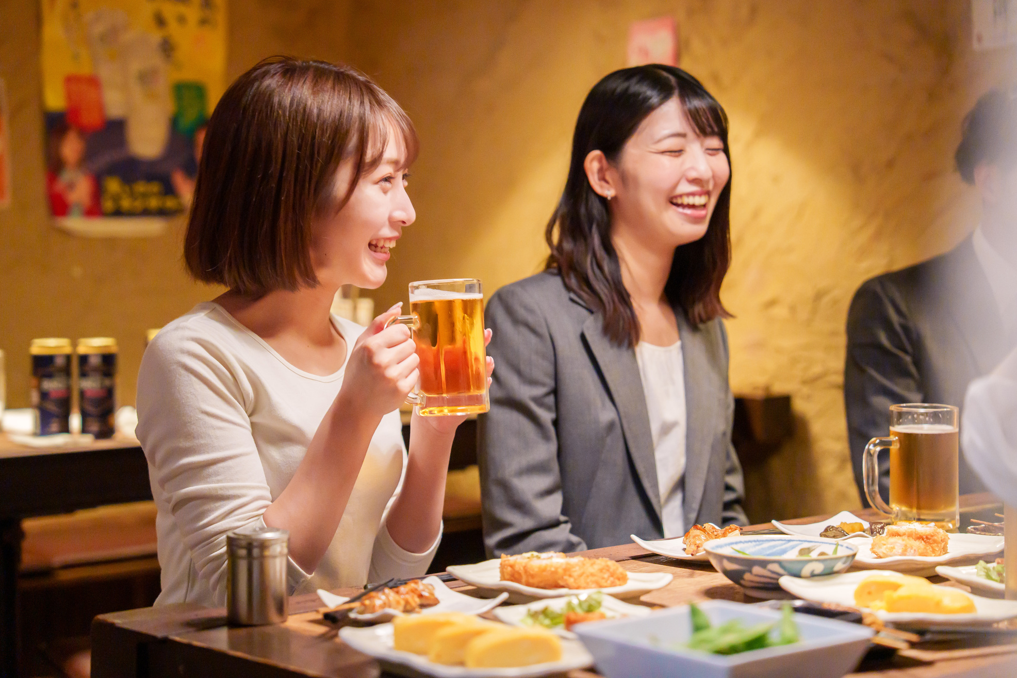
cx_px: 512
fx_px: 2005
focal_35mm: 71
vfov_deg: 19.2
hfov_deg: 28.5
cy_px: 335
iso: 2500
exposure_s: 1/160
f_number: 2.8
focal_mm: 70
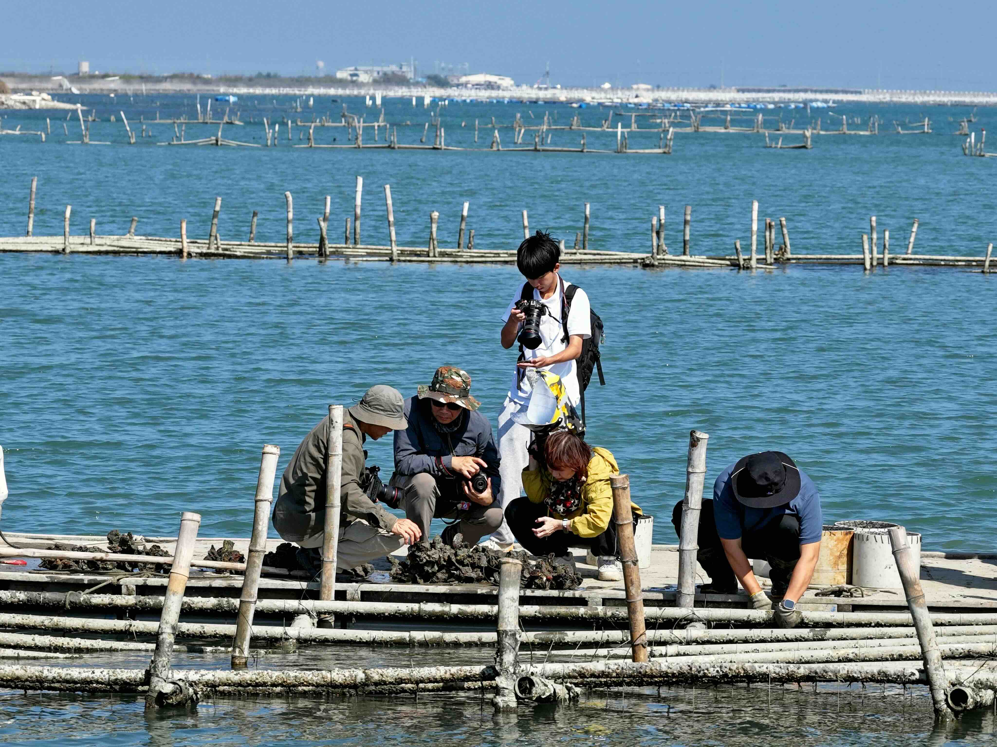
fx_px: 4839
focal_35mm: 168
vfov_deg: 8.8
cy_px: 374
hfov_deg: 11.8
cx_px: 498
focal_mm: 40
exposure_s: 1/2000
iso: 200
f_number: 2.8
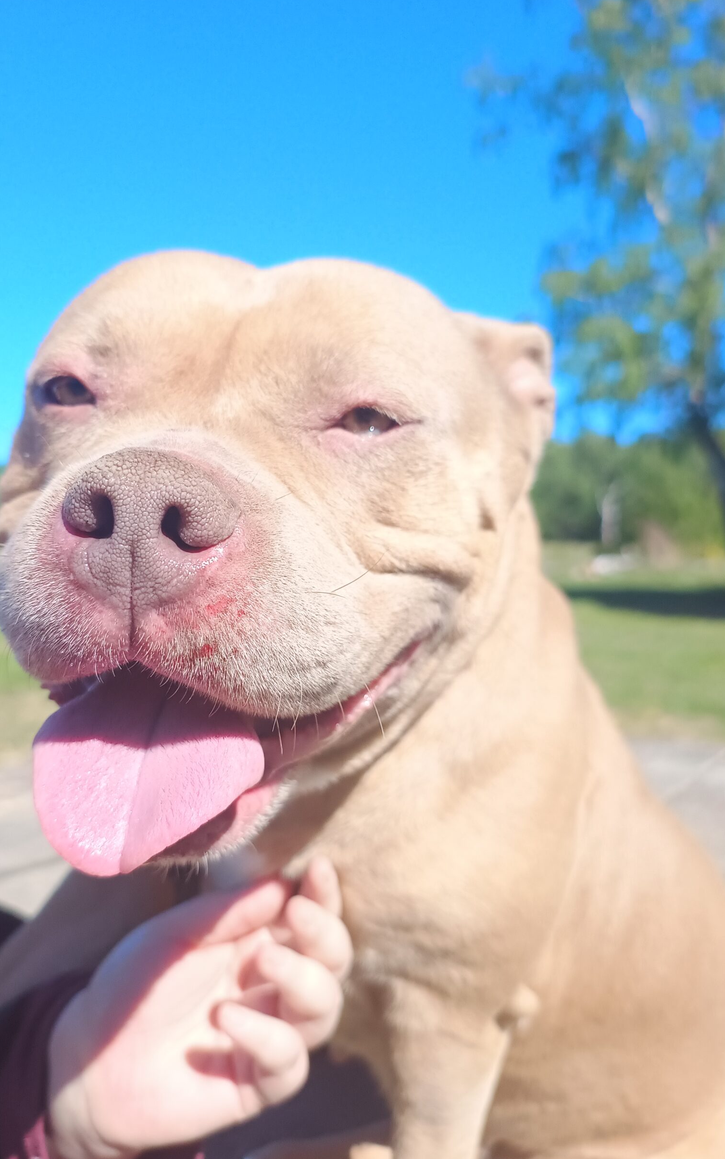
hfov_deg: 45.8
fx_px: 853
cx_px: 299
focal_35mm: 27
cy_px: 570
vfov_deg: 68.4
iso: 800
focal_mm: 5.89
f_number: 1.4
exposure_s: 1/10417
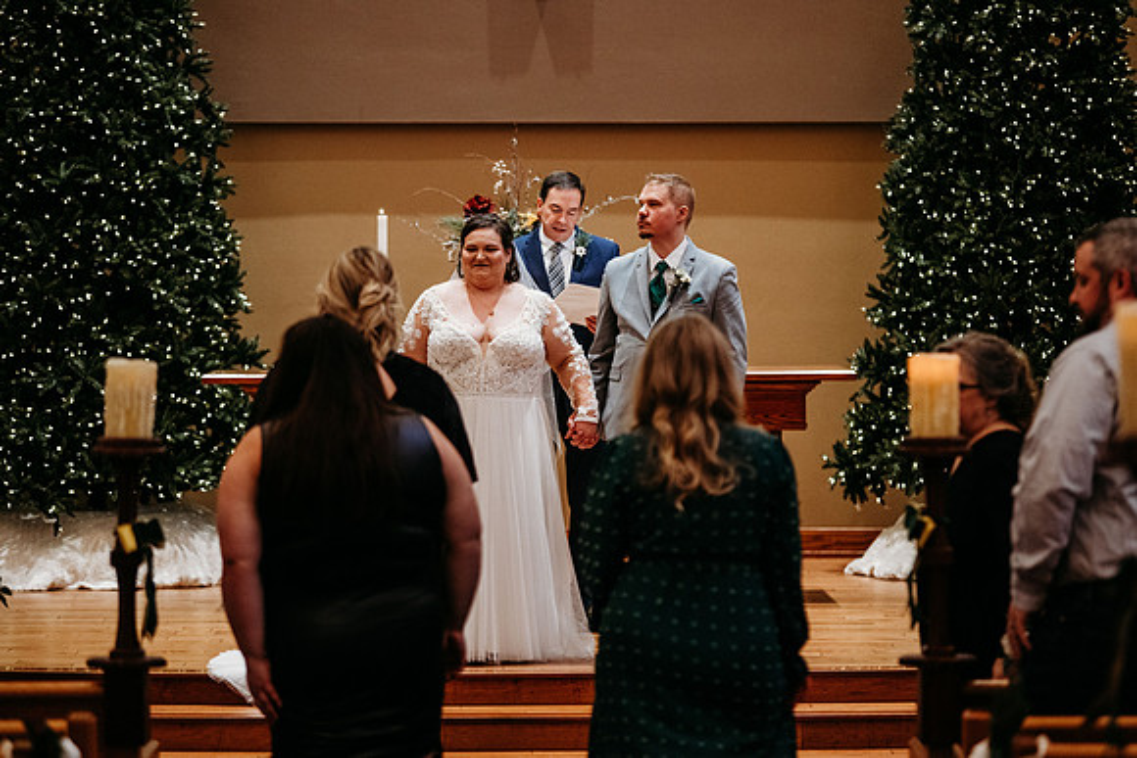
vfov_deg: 10.4
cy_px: 379
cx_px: 568
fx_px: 4187
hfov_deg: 15.5
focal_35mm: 133
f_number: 2.8
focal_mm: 130
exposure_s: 1/250
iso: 2000
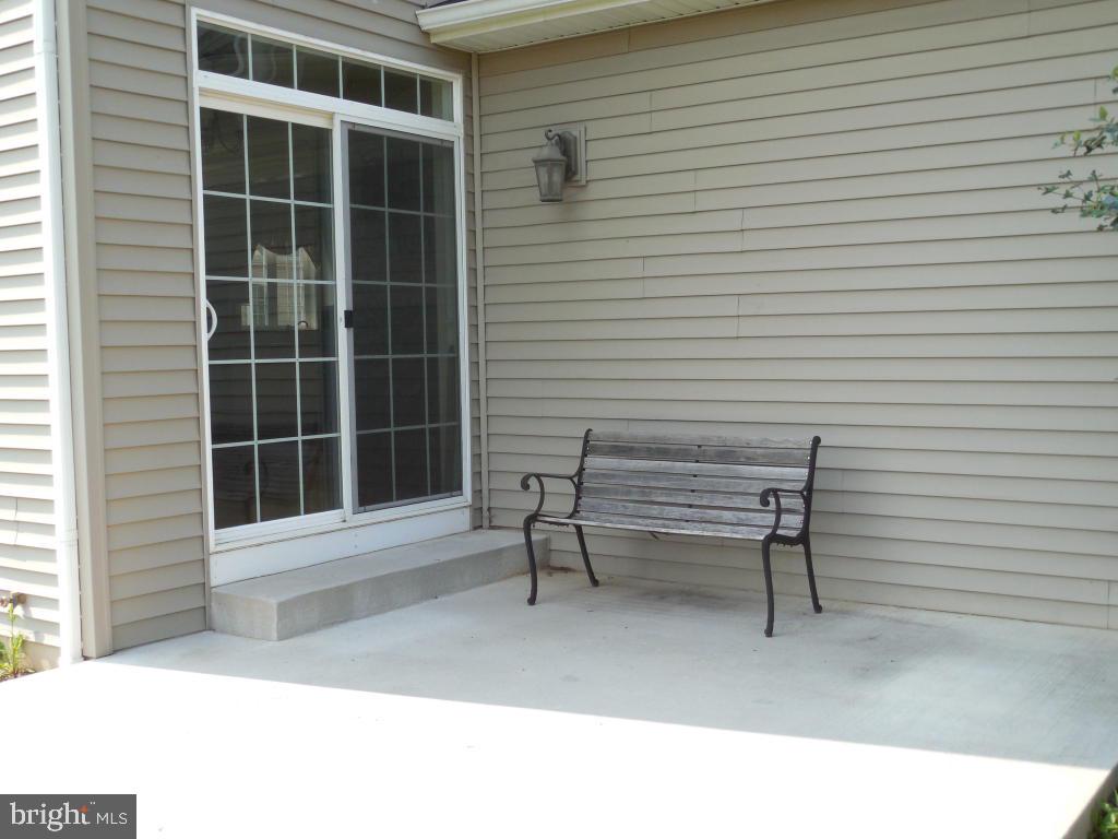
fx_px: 1260
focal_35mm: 39
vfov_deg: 36.8
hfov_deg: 47.9
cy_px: 420
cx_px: 559
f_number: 3.8
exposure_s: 1/320
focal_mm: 7
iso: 125
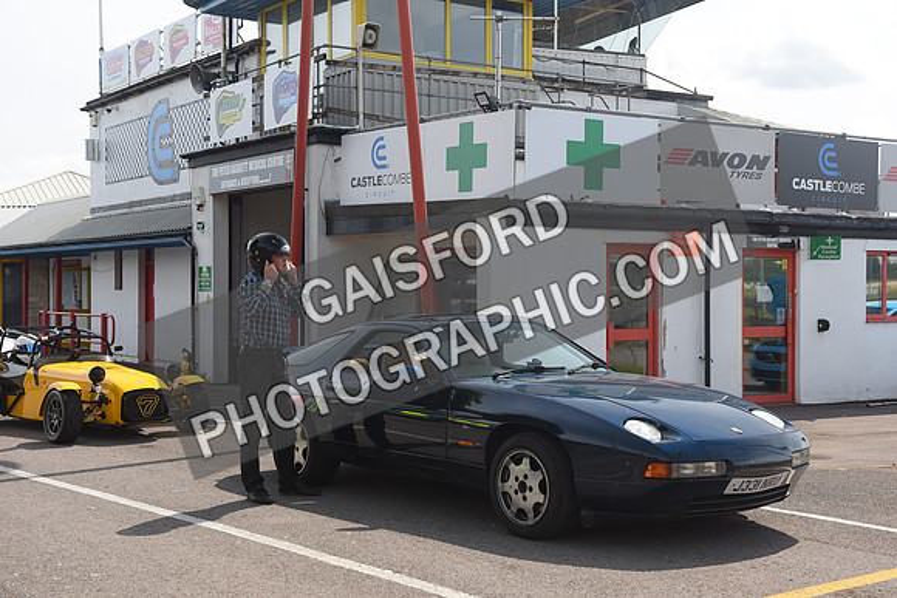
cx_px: 448
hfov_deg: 41.1
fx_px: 1196
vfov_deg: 28.1
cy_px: 299
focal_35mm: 48
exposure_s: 1/1000
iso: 800
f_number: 5.6
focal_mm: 48
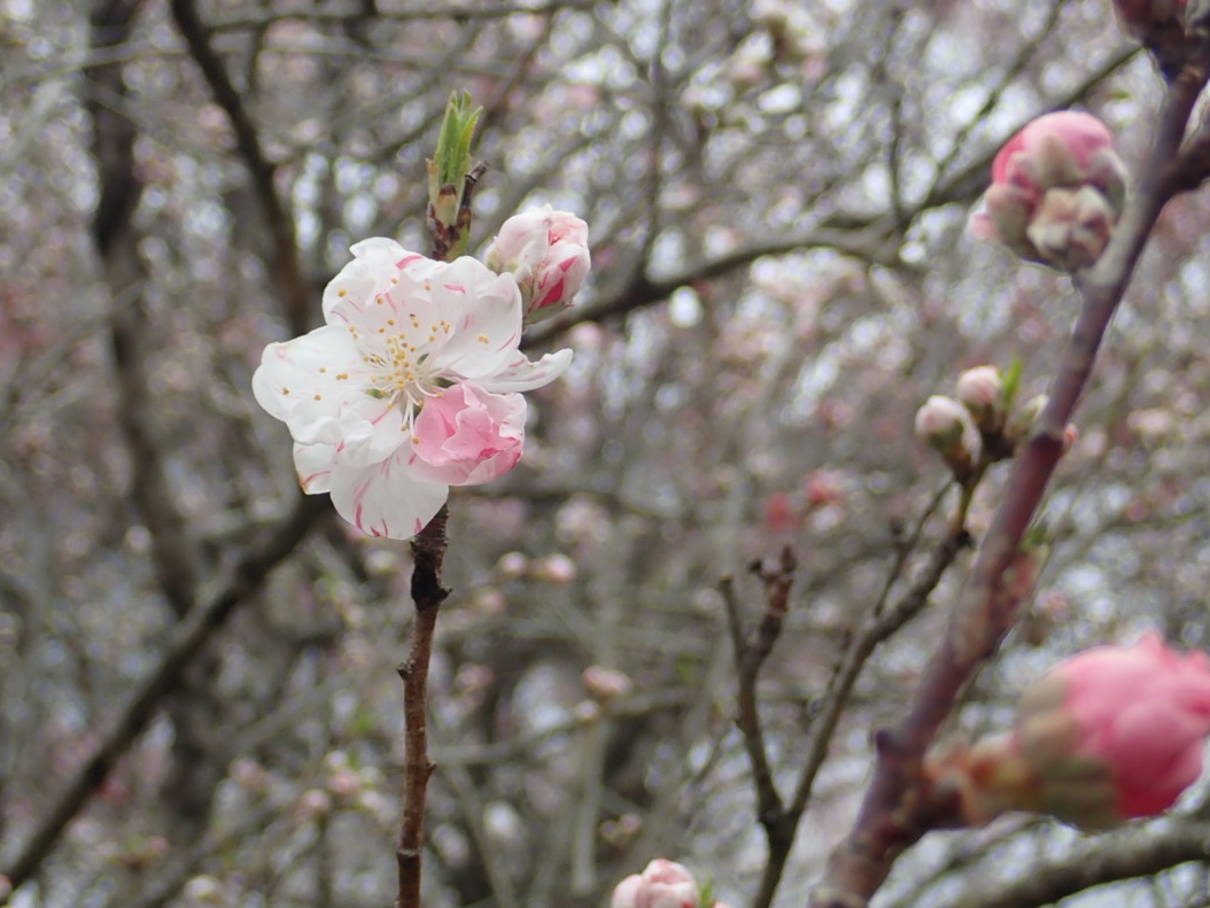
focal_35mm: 74
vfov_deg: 19.9
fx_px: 2587
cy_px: 393
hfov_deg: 26.3
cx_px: 638
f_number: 3.8
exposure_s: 1/250
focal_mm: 11.78
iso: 125
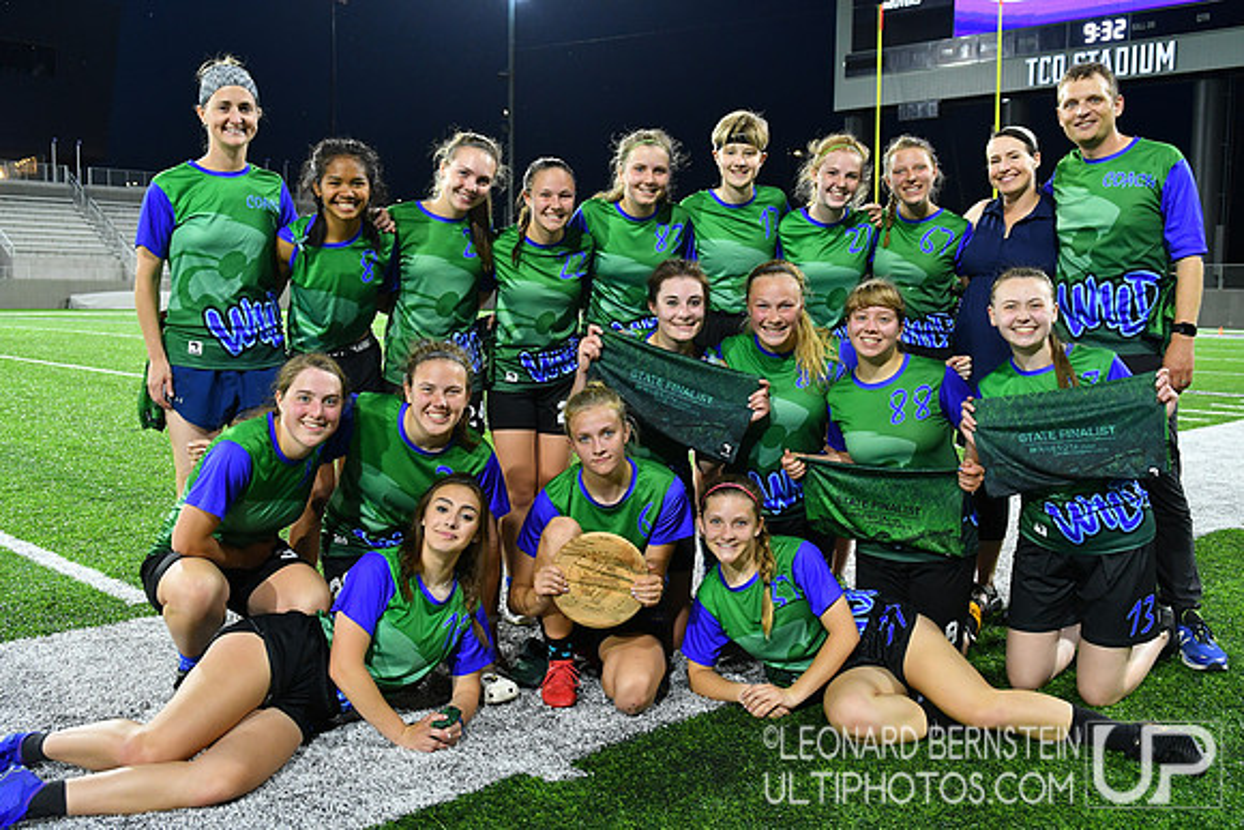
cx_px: 622
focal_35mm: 34
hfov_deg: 55.1
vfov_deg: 38.4
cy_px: 415
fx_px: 1192
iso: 1600
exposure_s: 1/200
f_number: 4
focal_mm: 23
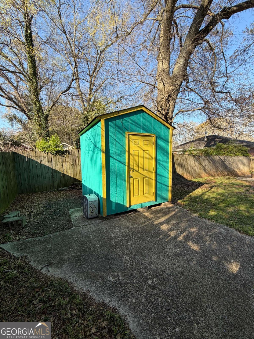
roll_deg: +1.1
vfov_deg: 102.1
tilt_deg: -4.1
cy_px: 170
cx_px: 127
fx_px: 137
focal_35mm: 14
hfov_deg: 85.7
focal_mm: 2.22
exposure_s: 1/502
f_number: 2.2
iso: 50
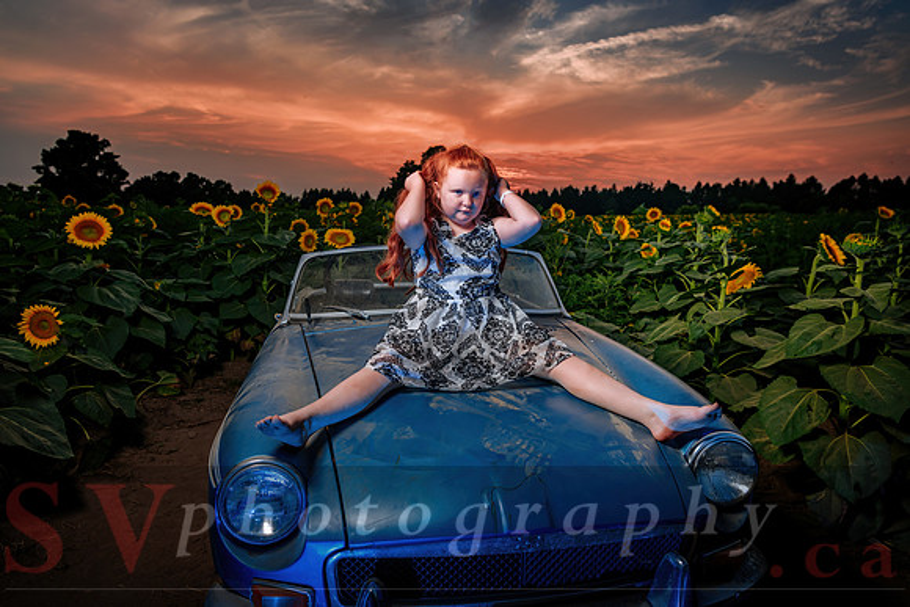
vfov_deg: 51.0
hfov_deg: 71.1
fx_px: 636
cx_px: 443
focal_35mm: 25
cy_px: 303
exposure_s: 1/160
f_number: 4.5
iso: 64
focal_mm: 24
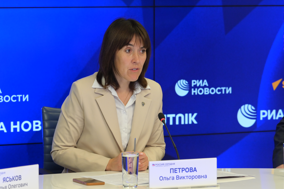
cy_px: 94
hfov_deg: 10.2
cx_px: 142
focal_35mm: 201
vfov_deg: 6.8
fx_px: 1586
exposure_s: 1/100
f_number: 8
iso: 3200
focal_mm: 200
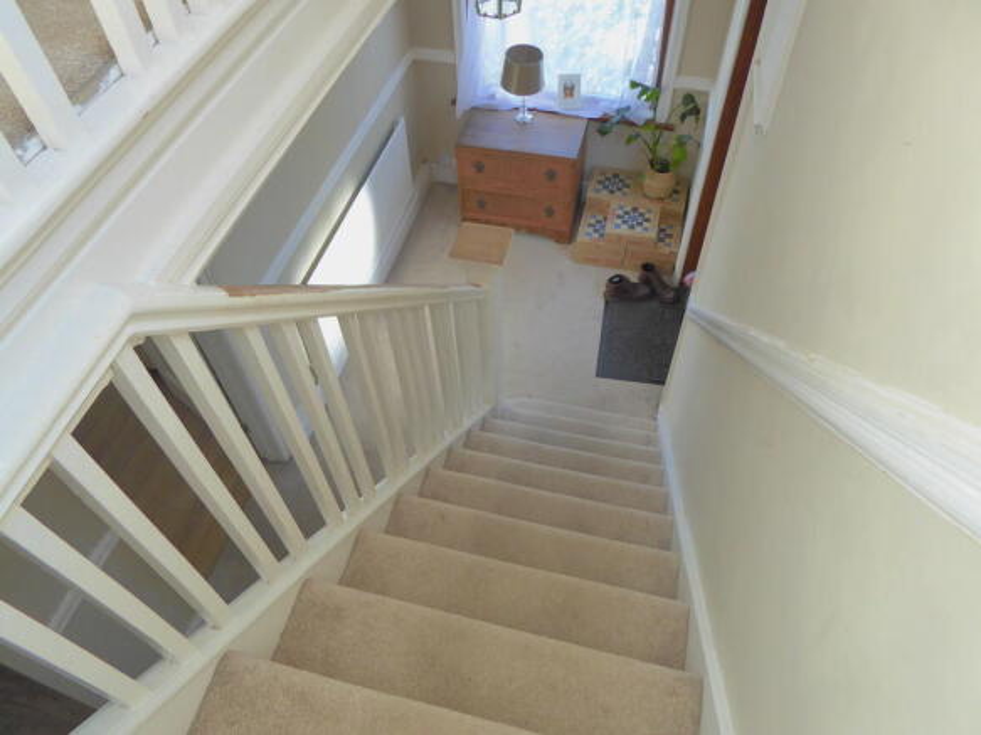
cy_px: 368
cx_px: 490
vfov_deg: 54.9
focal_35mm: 25
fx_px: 708
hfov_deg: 69.4
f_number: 3.3
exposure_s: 1/60
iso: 125
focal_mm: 4.3
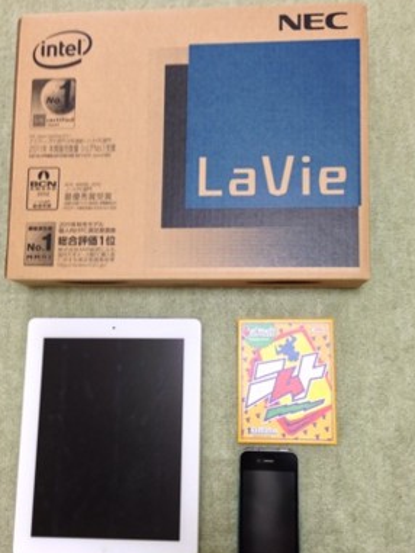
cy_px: 292
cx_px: 210
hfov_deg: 36.8
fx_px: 623
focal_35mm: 39
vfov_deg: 47.8
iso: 50
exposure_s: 1/24
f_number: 2.4
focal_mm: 4.13
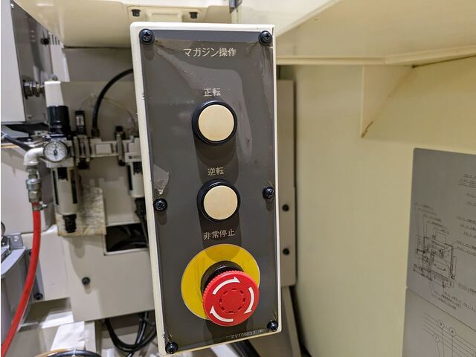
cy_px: 178
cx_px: 238
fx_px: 344
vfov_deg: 54.9
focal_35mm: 25
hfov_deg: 69.4
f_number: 1.89
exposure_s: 1/50
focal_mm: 5.43
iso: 856
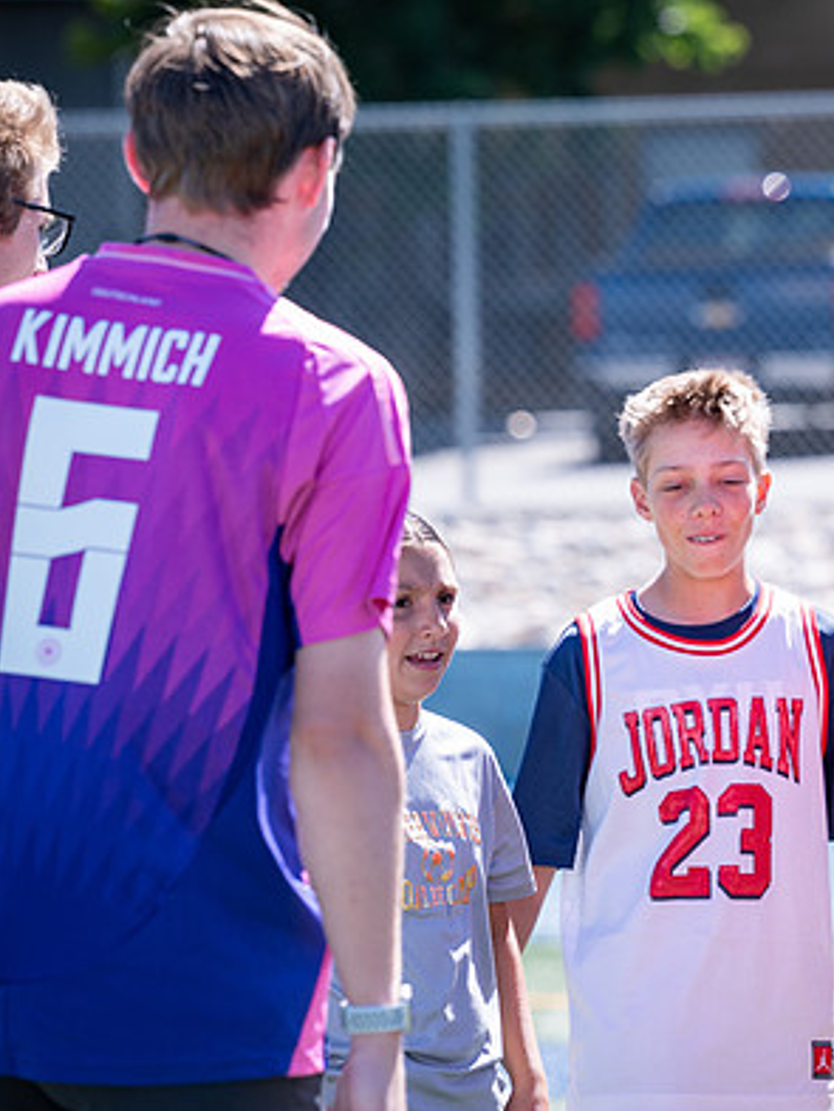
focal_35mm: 253
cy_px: 504
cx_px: 865
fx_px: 8123
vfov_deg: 7.8
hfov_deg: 5.9
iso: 100
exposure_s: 1/640
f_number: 4
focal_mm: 145
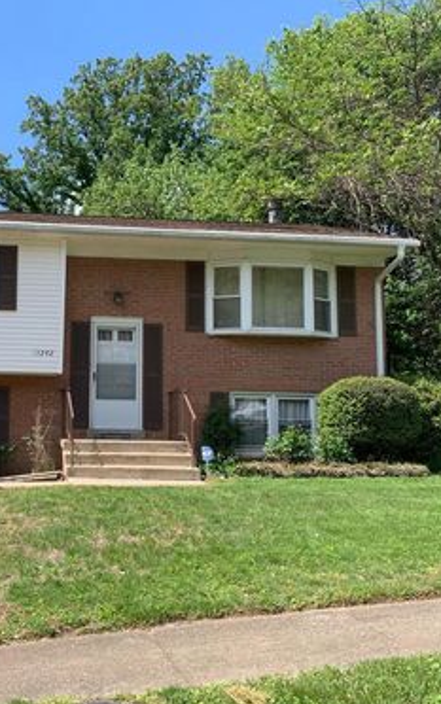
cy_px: 353
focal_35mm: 37
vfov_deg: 52.7
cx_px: 72
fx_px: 710
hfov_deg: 33.2
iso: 25
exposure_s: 1/1299
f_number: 1.8
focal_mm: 4.25
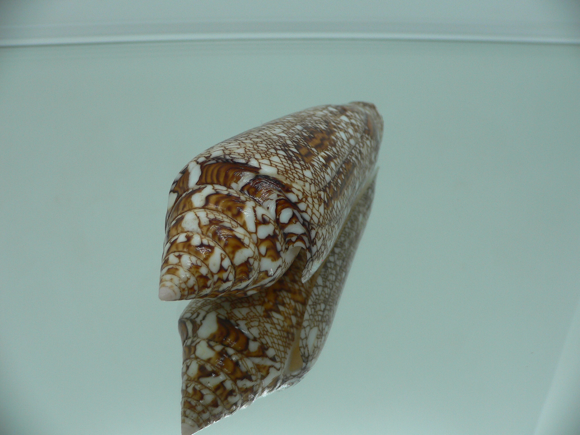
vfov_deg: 40.7
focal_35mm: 35
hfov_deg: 52.6
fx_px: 586
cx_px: 290
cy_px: 218
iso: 80
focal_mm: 4.6
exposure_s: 1/60
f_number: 2.8
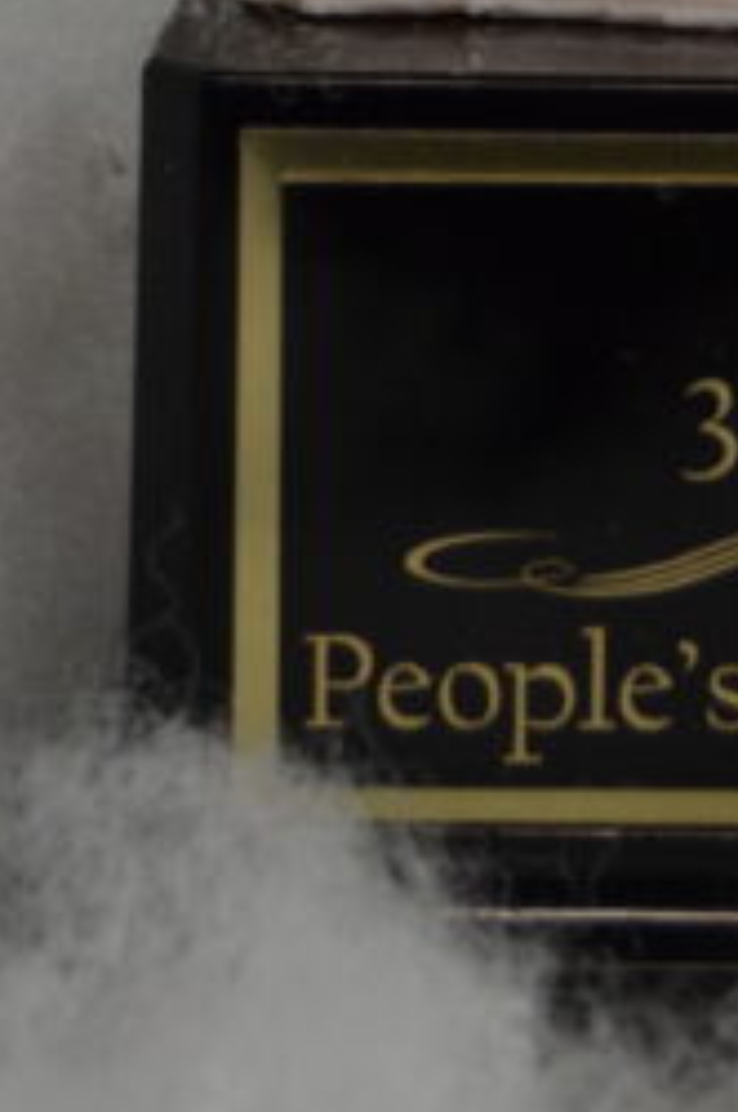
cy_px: -761
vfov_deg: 10.6
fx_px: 5673
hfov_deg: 7.4
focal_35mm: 184
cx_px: 925
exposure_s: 1/80
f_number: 4.5
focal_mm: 30
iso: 400
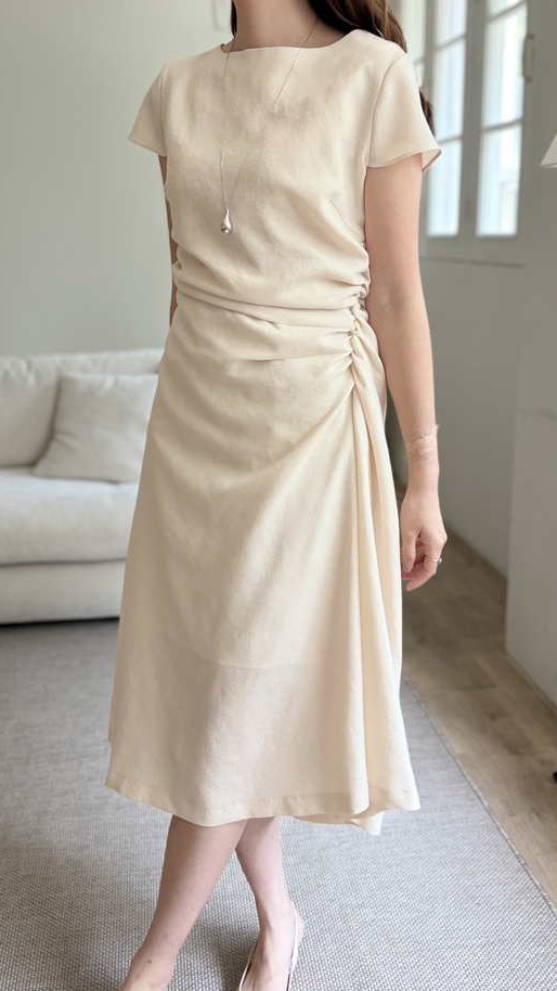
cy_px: 532
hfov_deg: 37.8
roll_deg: -0.4
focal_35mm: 31
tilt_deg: -9.8
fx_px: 814
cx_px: 298
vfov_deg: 62.5
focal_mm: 5.96
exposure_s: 1/122
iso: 100
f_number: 1.6
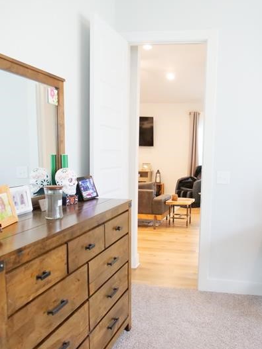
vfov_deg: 52.5
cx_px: 180
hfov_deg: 40.1
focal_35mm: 35
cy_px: 199
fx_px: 353
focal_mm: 12
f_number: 2.8
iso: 1000
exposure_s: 1/60
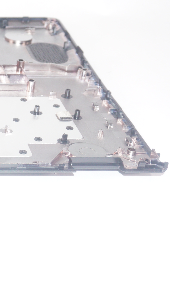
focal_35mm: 93
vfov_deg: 22.9
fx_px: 747
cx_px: -166
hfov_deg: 11.7
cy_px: 145
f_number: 6.3
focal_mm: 25
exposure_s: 1/160
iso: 400
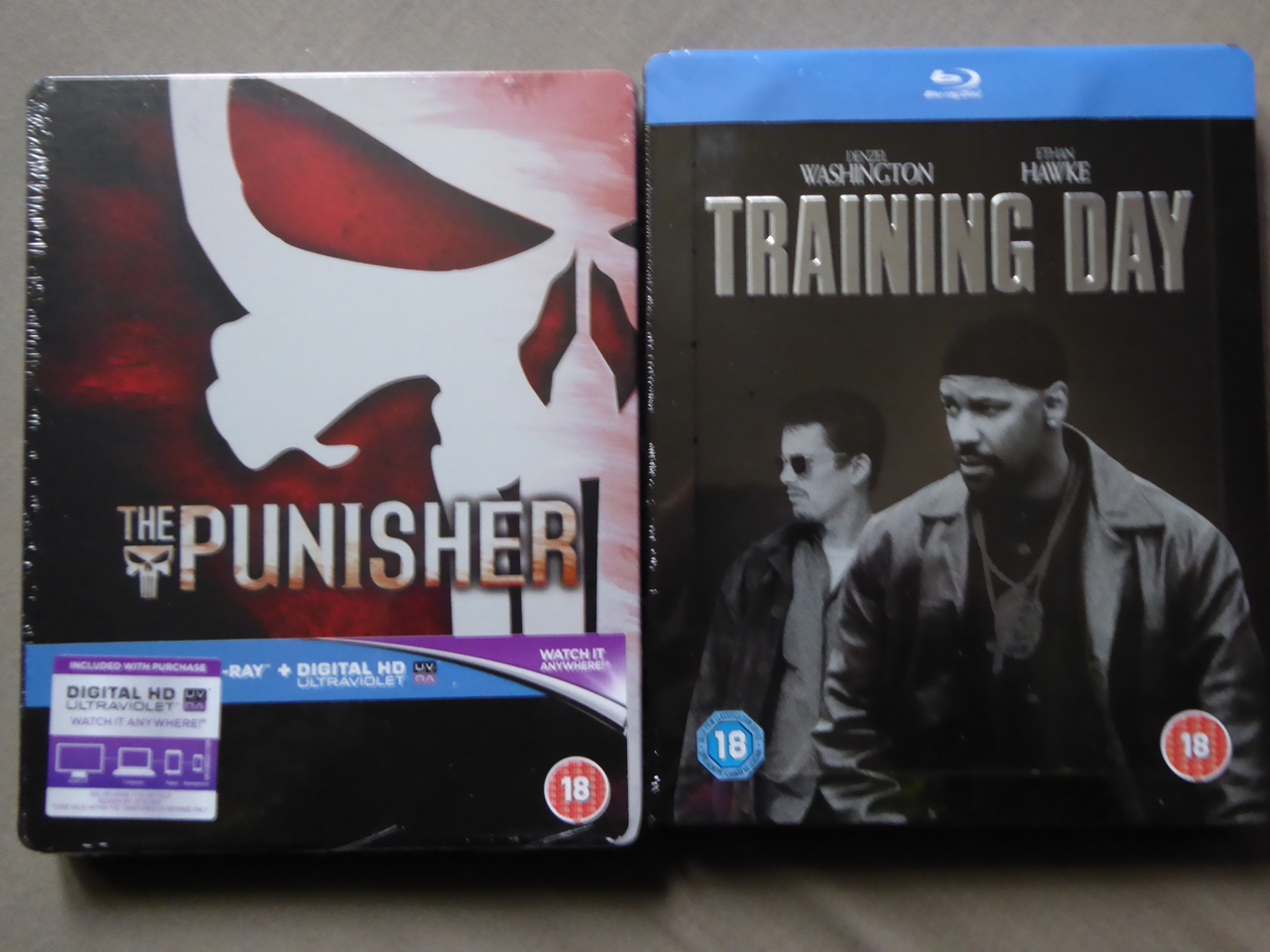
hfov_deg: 51.4
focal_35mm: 36
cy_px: 476
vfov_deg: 39.7
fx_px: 1321
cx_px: 635
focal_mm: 6.3
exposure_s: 1/4
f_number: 3.7
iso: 800
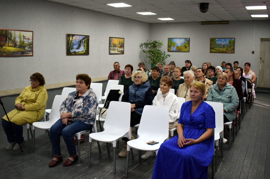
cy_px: 90
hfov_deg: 62.0
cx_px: 135
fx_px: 225
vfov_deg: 43.5
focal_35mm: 30
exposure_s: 1/500
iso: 2800
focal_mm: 20
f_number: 3.8
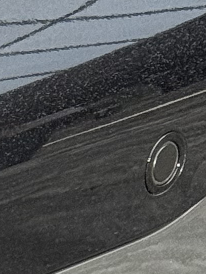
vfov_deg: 5.5
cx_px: -374
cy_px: 434
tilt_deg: -26.0
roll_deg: -2.9
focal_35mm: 357
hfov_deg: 4.1
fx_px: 2830
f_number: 1.78
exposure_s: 1/45
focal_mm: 6.76
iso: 250
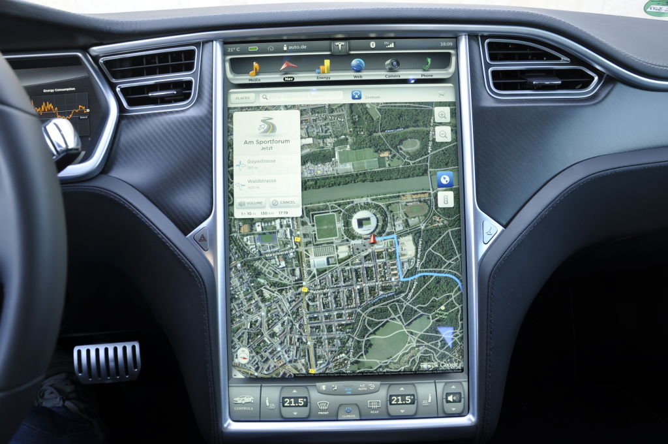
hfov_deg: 67.4
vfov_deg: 47.8
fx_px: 500
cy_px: 222
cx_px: 334
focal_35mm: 27
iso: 250
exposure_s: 1/30
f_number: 5.6
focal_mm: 18
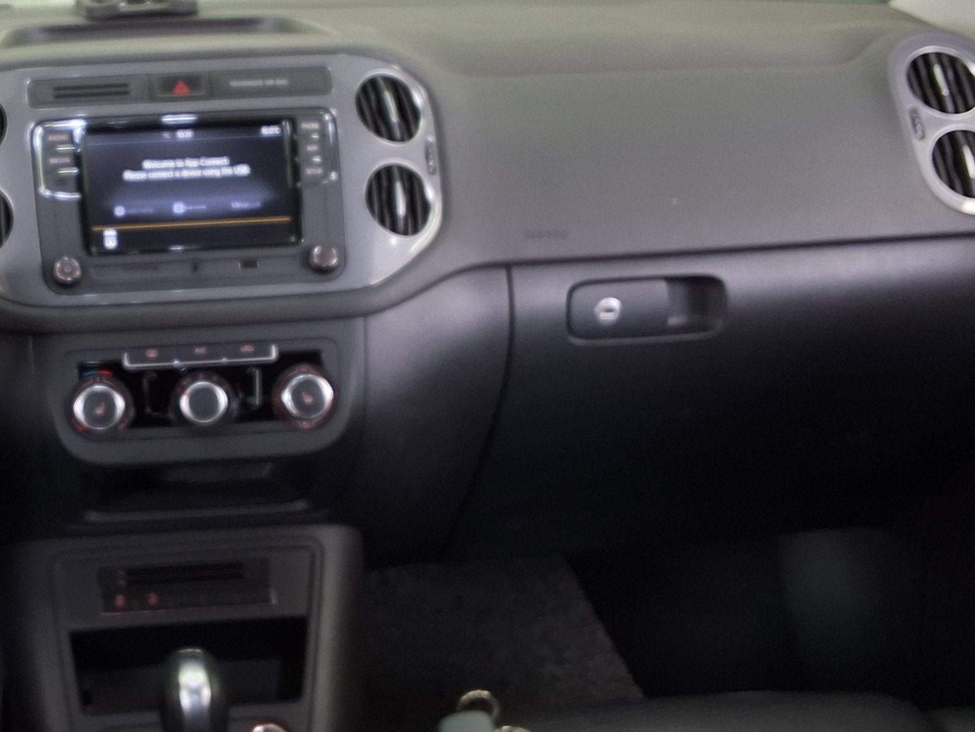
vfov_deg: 25.5
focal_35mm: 57
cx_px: 108
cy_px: 242
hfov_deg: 32.2
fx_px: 1606
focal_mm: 2.91
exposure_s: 1/40
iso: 40
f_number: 1.9
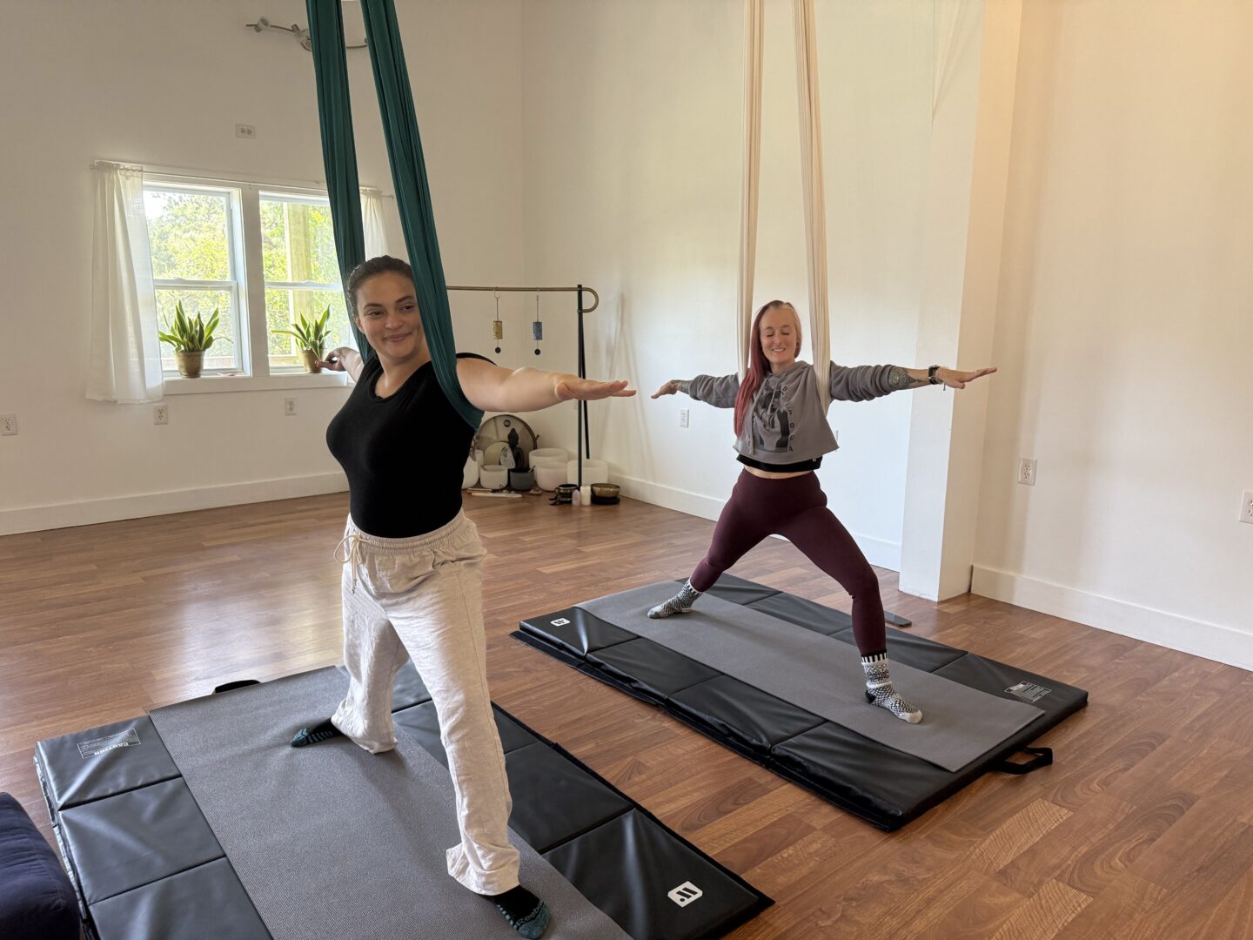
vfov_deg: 56.8
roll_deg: -1.5
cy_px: 470
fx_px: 869
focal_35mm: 24
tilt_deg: -10.3
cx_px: 626
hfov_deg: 71.6
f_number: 1.78
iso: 250
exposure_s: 1/120
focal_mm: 6.76
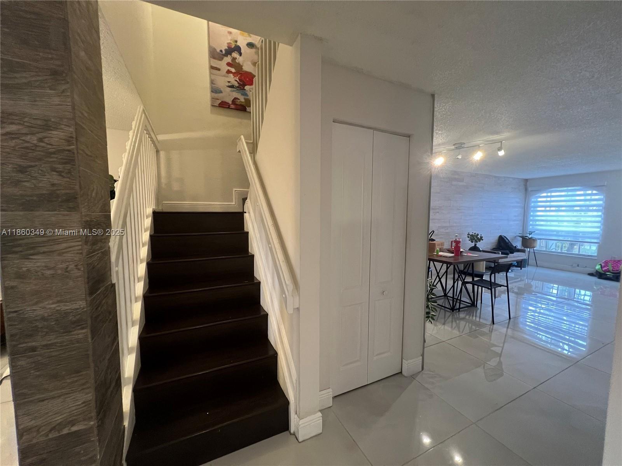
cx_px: 311
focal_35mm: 13
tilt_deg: -5.1
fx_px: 234
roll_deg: -0.2
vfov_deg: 89.9
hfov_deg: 106.2
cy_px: 233
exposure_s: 1/60
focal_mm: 1.57
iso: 250
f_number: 1.8
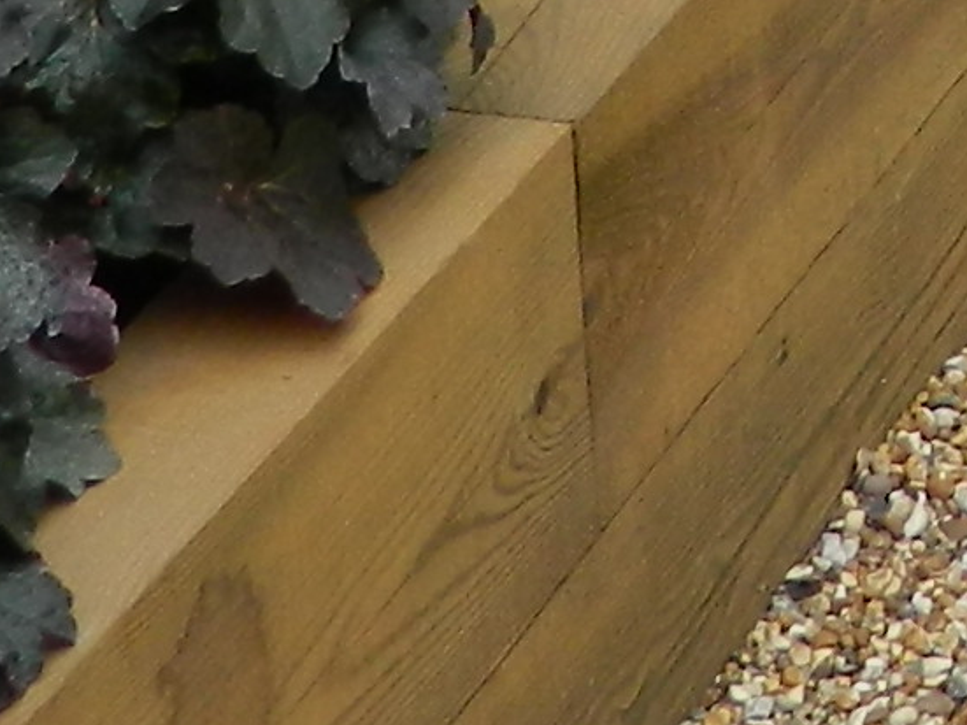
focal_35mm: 196
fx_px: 5474
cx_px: 1932
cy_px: -697
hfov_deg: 9.4
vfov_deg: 7.3
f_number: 3.1
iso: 80
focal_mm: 4.5
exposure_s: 1/400
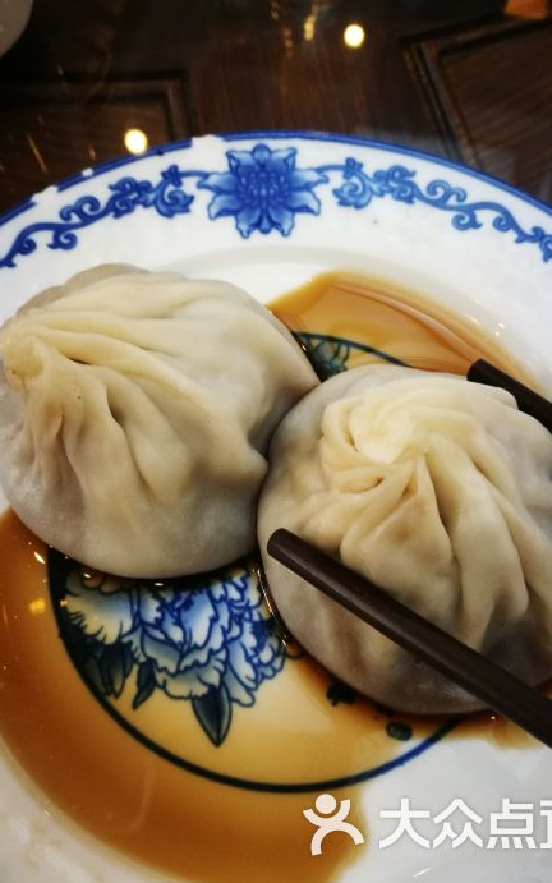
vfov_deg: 64.6
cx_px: 288
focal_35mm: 29
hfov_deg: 43.1
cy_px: 443
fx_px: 698
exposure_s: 1/33.3
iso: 250
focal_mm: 4.5
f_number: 2.2
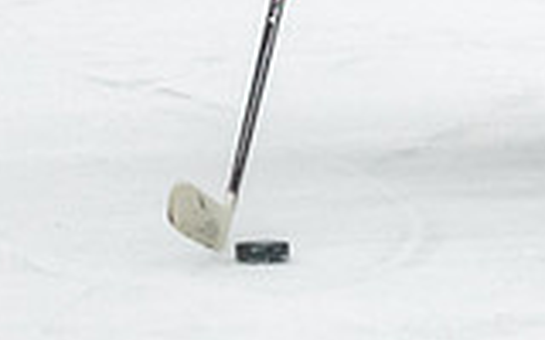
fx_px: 10011
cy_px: -147
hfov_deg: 3.1
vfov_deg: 1.9
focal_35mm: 674
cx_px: 634
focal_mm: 98
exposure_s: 1/800
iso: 4000
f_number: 2.8
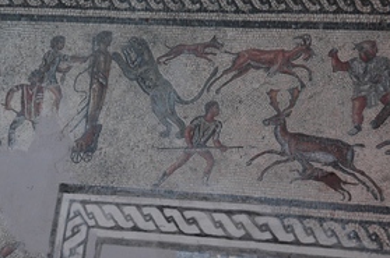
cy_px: 117
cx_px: 126
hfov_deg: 10.9
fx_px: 2044
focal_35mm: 189
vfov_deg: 7.2
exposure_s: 1/15
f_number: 5.3
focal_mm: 80
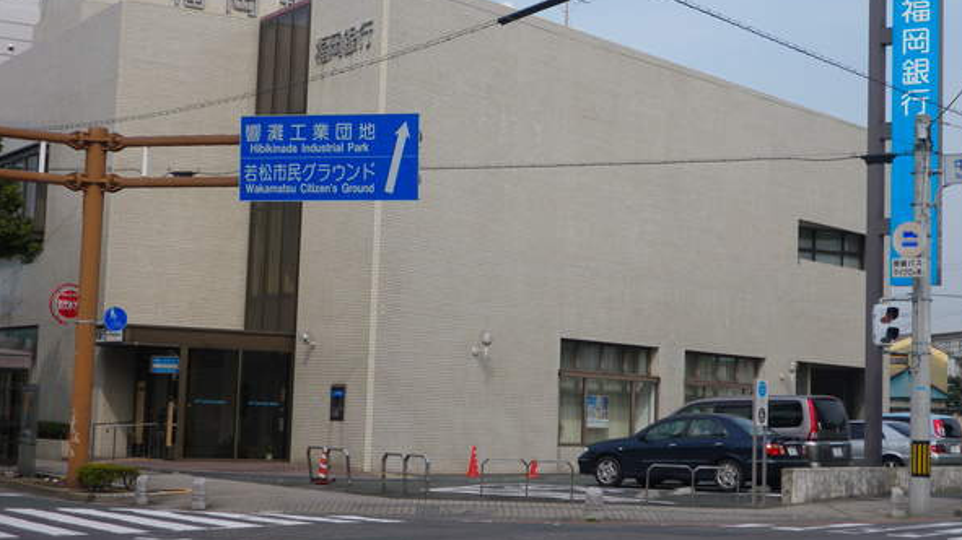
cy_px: 200
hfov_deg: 29.0
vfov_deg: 16.5
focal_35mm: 73
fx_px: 1862
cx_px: 485
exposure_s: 1/640
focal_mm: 11.7
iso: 64
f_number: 4.1
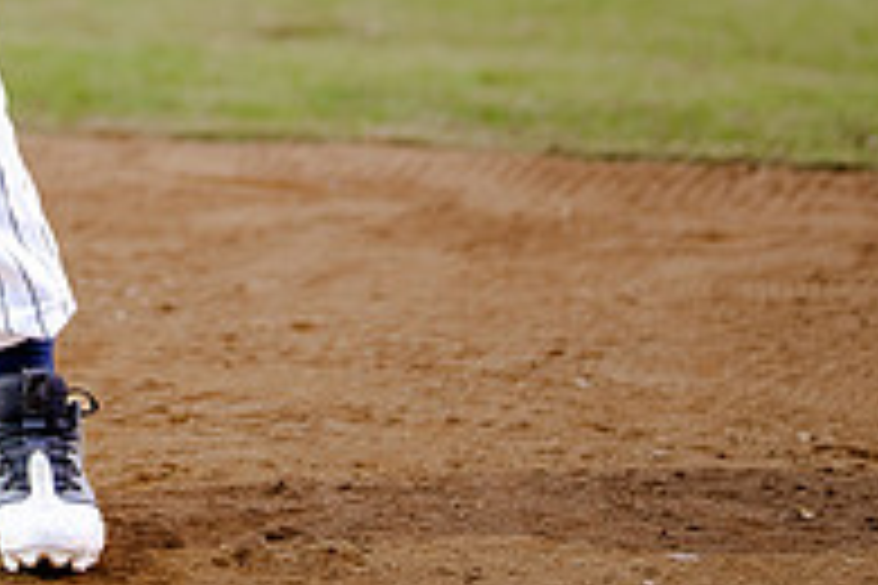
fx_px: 4536
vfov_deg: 7.2
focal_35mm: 186
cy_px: -361
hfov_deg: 10.9
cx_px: -178
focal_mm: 50
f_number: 1.2
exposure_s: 1/500
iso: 500
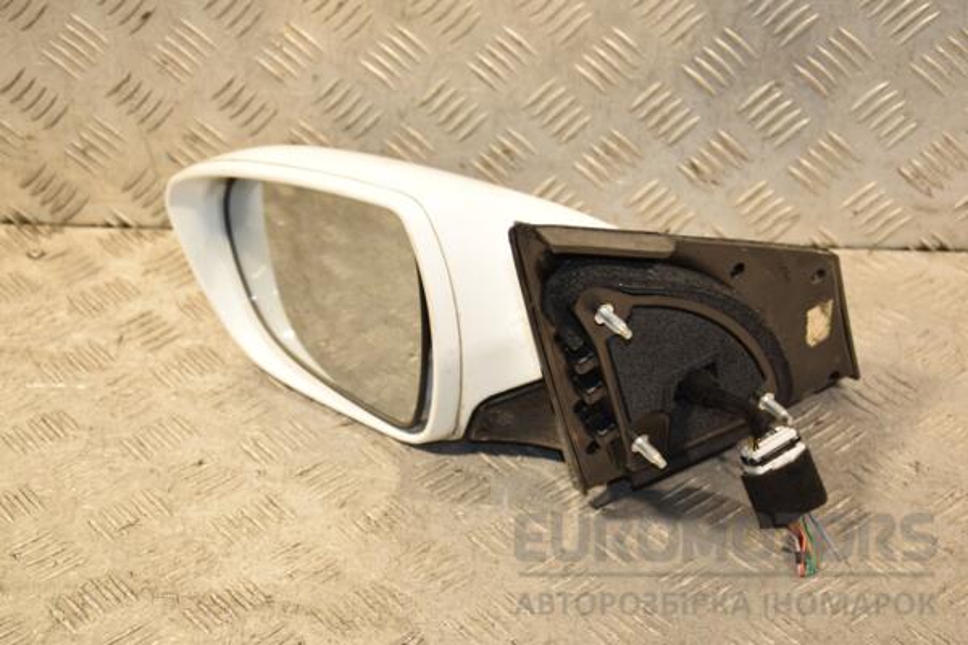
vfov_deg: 18.9
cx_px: 484
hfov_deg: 28.1
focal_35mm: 72
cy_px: 322
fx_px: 1936
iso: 800
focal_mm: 48
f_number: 5
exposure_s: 1/200
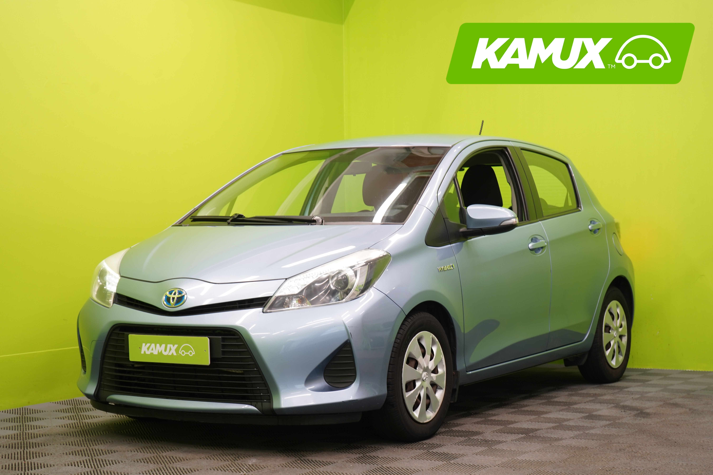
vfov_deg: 20.6
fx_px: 1307
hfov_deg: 30.5
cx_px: 356
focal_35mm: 66
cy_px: 238
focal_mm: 66
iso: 400
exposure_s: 1/25
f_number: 5.6
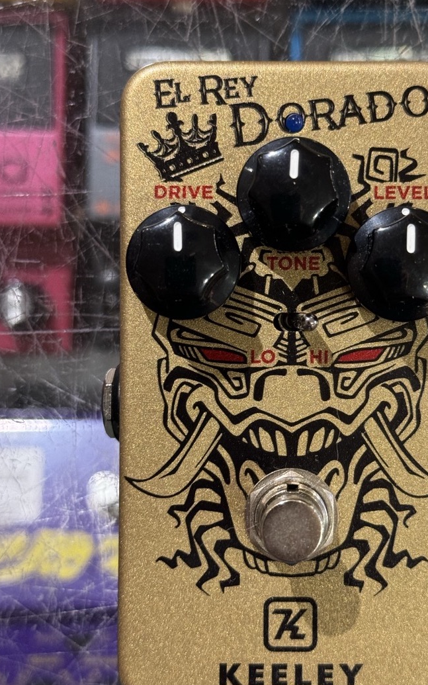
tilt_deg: -89.3
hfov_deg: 21.9
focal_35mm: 59
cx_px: 292
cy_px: 343
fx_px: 1101
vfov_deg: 34.5
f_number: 1.78
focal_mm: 6.86
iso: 320
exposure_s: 1/40
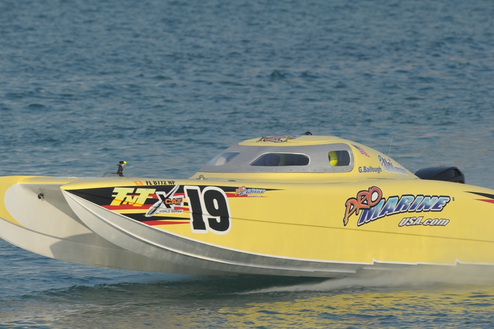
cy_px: 164
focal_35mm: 600
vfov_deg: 2.3
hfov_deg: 3.4
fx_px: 8227
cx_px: 247
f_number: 9
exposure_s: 1/1000
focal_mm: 600
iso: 400
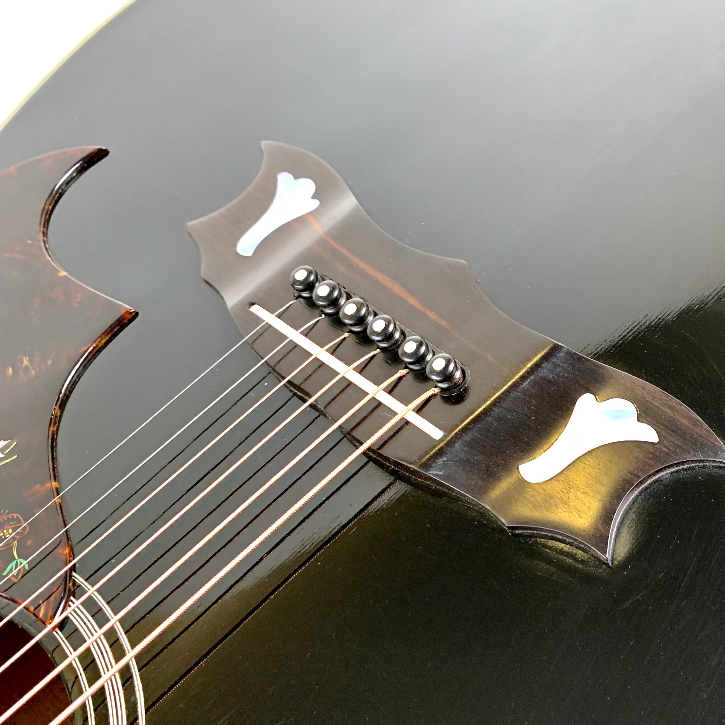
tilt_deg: -72.2
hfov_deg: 38.6
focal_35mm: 41
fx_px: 972
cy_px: 435
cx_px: 630
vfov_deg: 40.7
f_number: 1.8
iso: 320
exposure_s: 1/50
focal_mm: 4.25
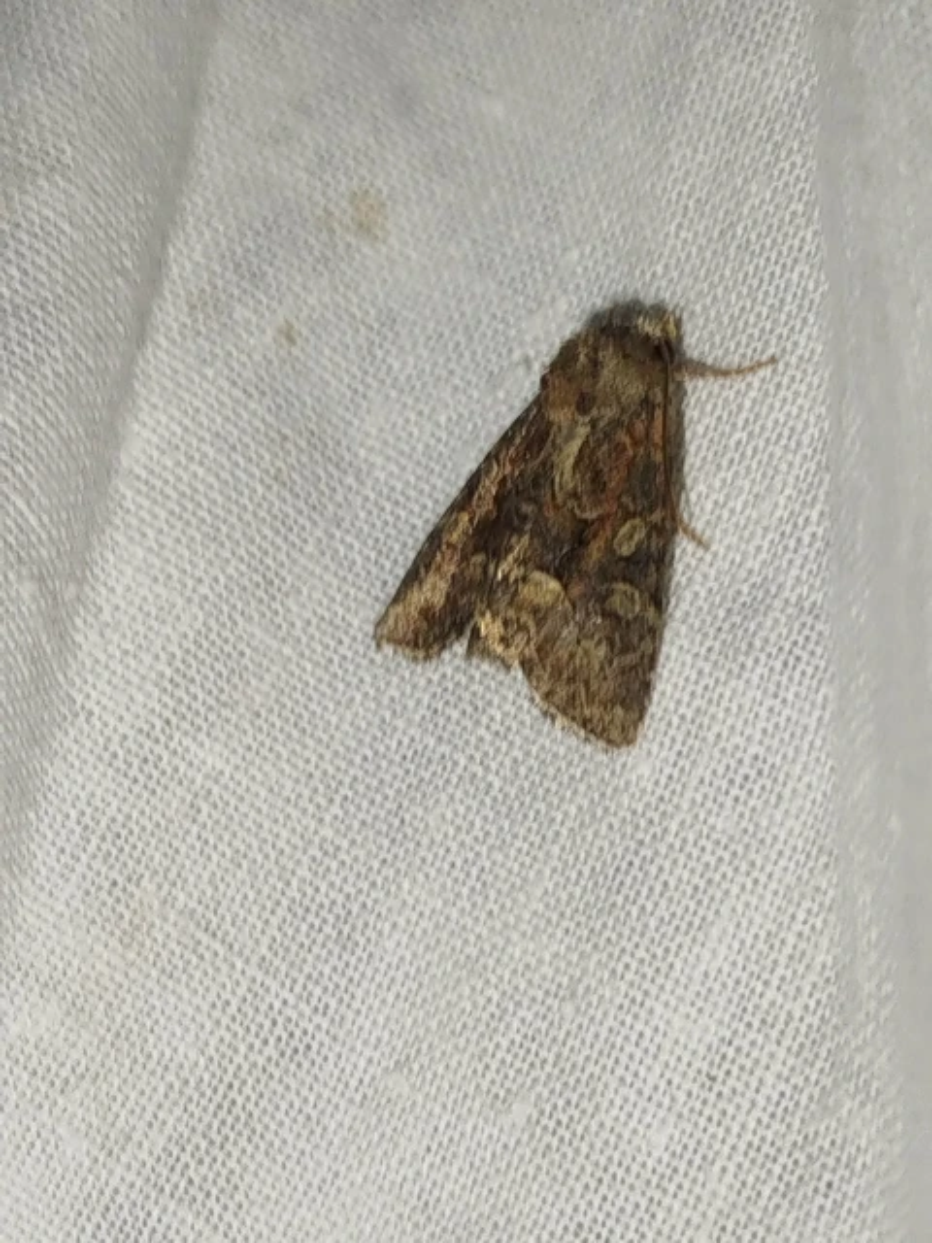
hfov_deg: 17.2
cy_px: 622
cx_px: 466
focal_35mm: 86
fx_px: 3087
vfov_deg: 22.8
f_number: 1.7
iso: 64
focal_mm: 5.31
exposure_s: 1/50
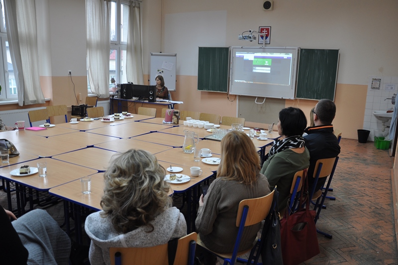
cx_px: 199
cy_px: 132
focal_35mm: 27
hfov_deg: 67.5
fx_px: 298
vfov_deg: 47.8
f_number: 4
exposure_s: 1/60
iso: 500
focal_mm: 18
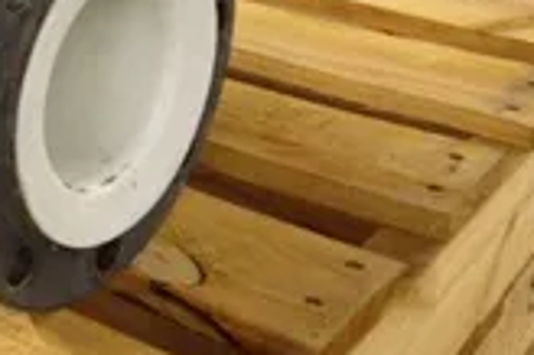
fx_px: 1319
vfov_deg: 14.9
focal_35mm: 89
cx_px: -72
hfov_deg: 21.6
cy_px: -55
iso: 160
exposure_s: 1/20
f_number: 2.4
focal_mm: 4.28
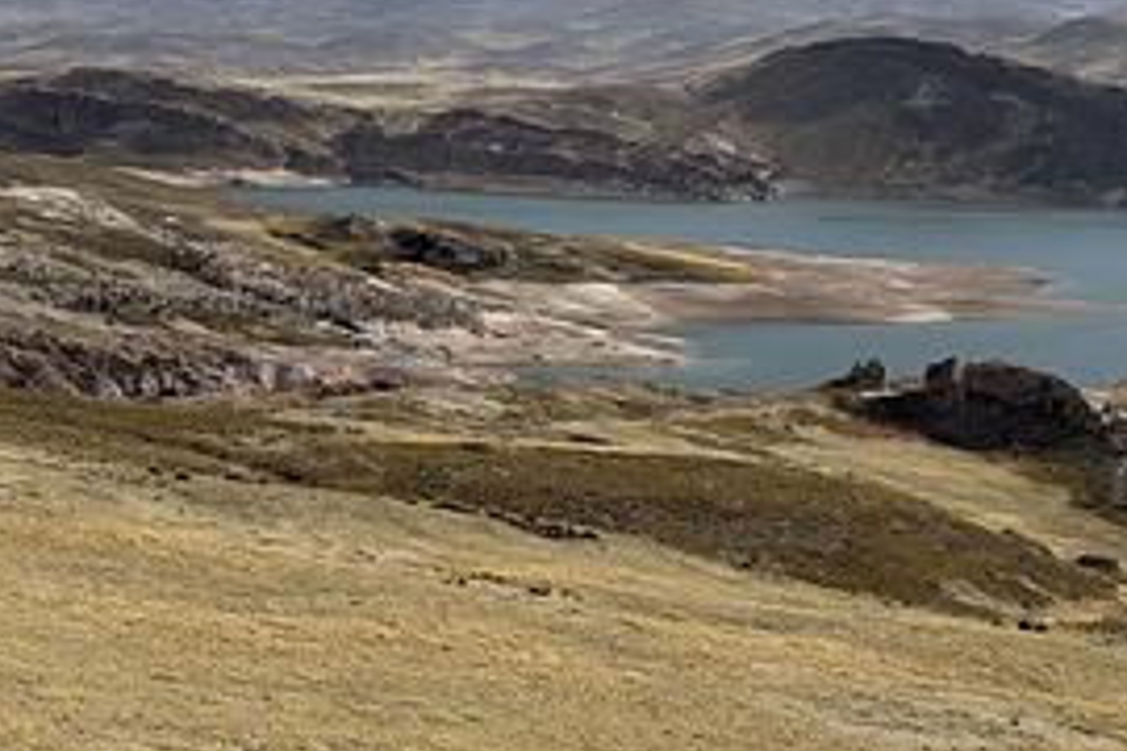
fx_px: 2473
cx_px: 374
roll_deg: -0.5
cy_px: 100
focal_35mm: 79
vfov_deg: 17.1
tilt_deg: -1.7
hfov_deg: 25.5
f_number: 1.78
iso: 64
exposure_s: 1/6024
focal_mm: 6.76
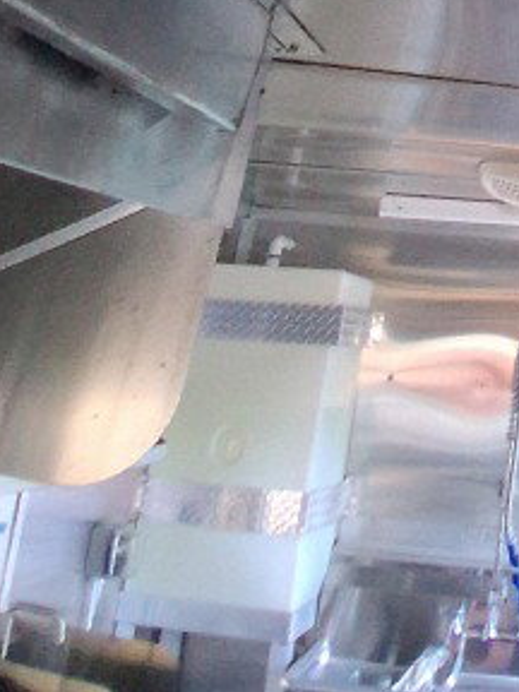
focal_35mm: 48
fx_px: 960
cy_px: -268
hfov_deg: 26.3
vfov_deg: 29.4
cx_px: 651
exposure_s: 1/40
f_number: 2.2
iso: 500
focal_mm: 1.4
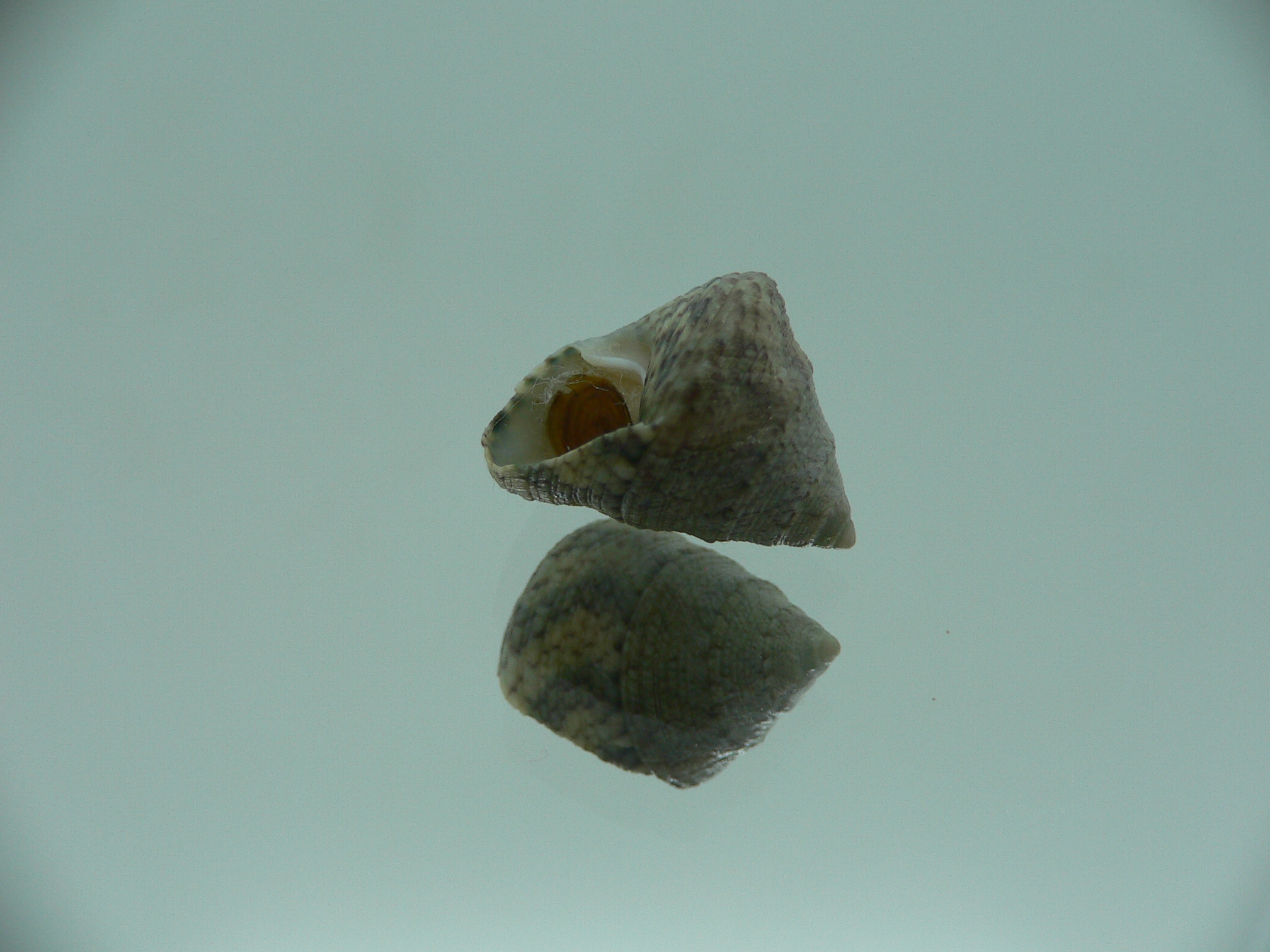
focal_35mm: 35
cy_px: 476
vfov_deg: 40.7
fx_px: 1284
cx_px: 635
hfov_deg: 52.6
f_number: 2.8
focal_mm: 4.6
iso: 80
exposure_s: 1/60
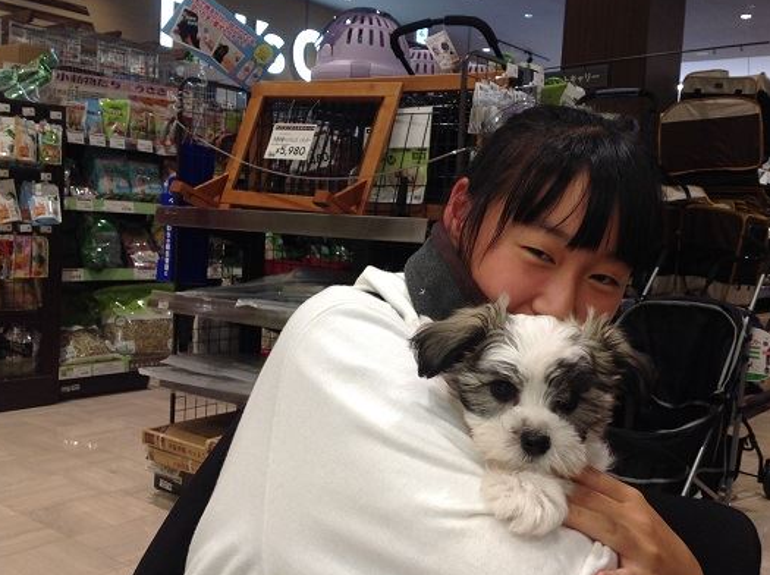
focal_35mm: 40
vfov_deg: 35.9
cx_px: 421
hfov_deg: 46.8
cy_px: 286
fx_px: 888
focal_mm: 4.28
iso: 50
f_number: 2.4
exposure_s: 1/30
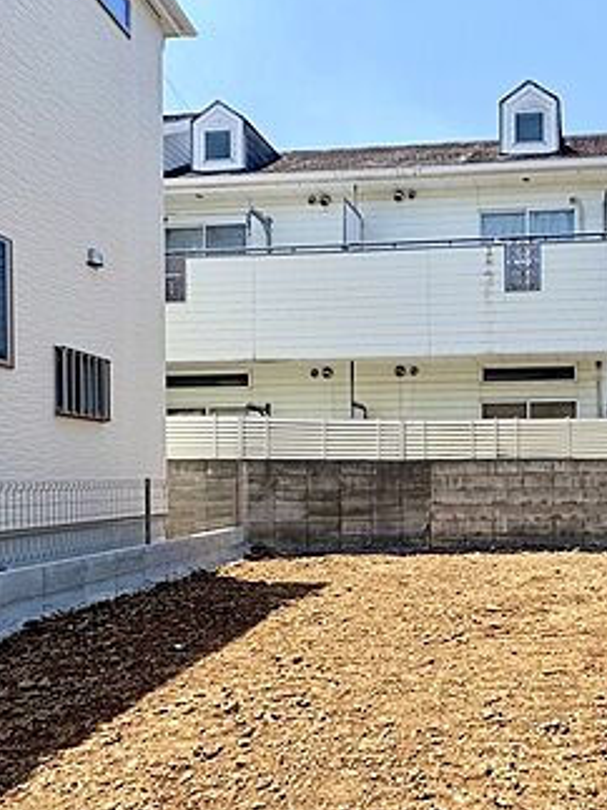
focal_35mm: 26
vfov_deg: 66.7
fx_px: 608
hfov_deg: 48.4
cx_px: 527
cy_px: 484
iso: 50
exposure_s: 1/1143
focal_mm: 2.22
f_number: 2.2
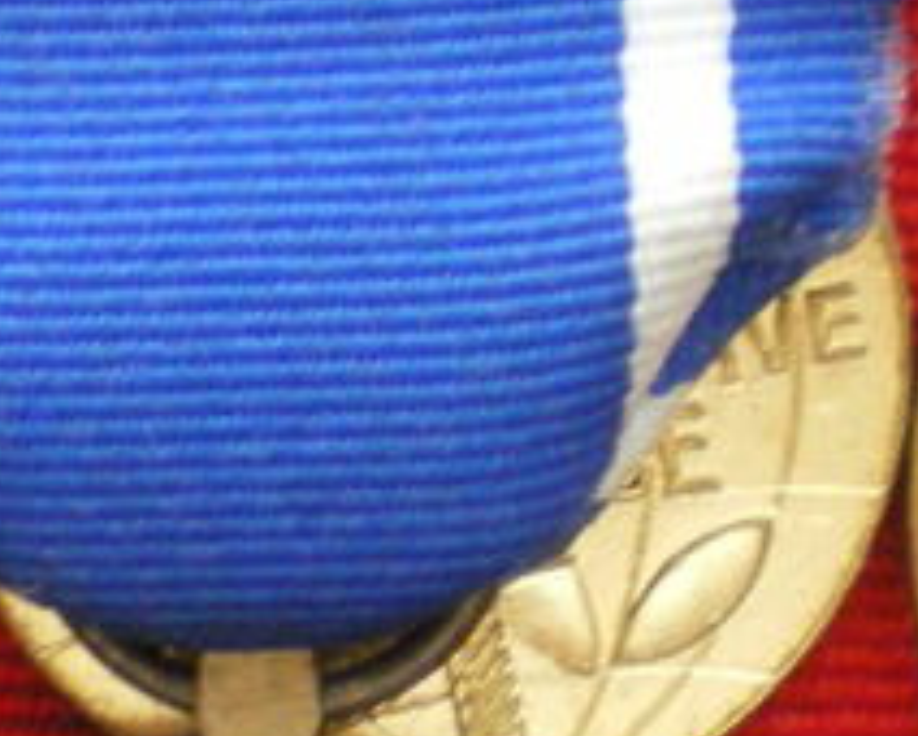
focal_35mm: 175
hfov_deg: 11.0
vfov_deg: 8.8
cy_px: 342
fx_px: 4759
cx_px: 156
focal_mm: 6.3
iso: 400
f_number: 3.1
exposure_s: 1/20
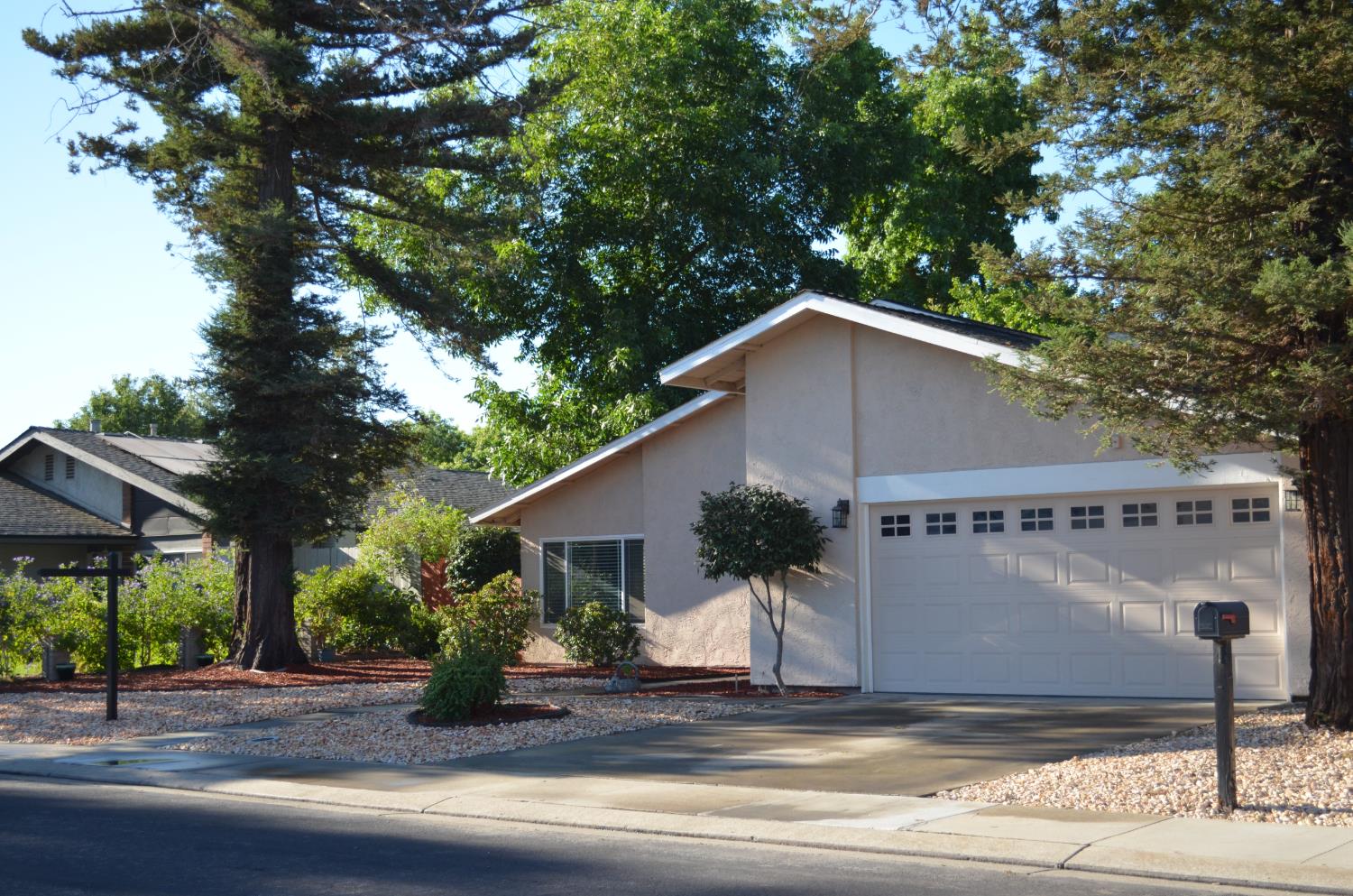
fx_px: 1800
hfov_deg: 41.2
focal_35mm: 48
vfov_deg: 27.9
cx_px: 676
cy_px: 448
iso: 500
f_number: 4.8
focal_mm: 32
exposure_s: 1/1000
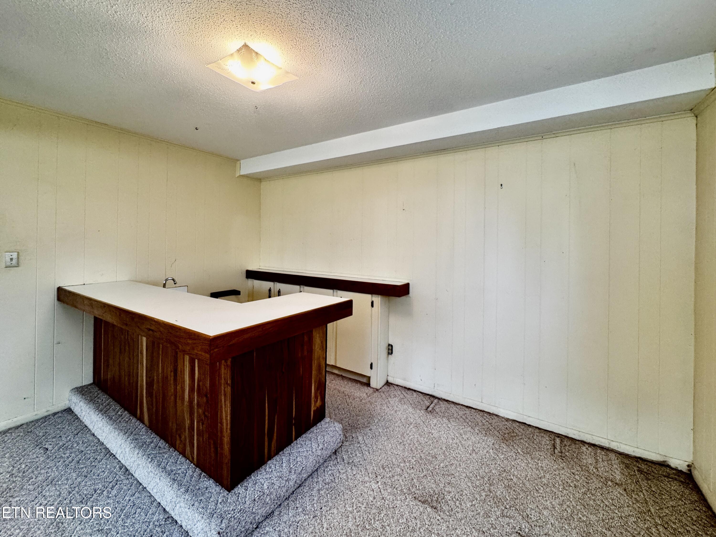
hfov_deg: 102.1
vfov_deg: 85.7
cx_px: 358
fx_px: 290
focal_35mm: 14
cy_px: 268
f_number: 2.2
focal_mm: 2.22
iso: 200
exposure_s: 1/120
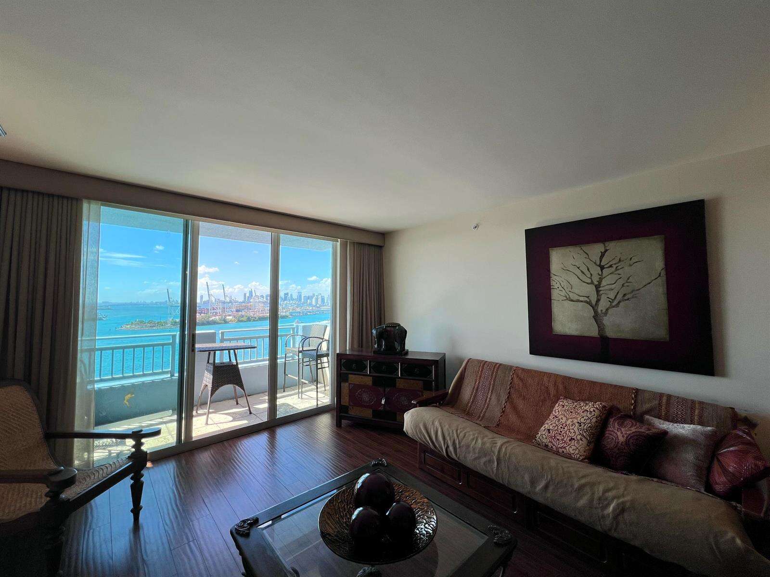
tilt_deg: +3.1
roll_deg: -0.4
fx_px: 289
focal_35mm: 13
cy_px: 288
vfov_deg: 89.9
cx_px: 385
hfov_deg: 106.2
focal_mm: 1.57
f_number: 1.8
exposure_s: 1/305
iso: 32
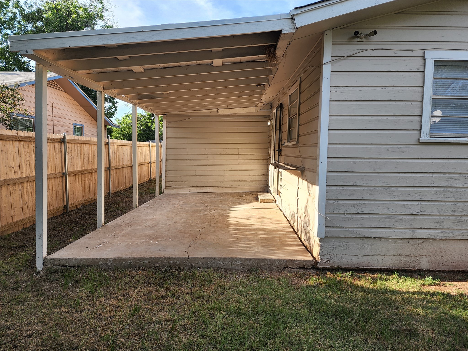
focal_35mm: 23
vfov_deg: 58.9
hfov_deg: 73.9
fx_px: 311
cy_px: 176
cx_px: 234
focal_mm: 6.4
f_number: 1.8
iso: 12
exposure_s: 1/272
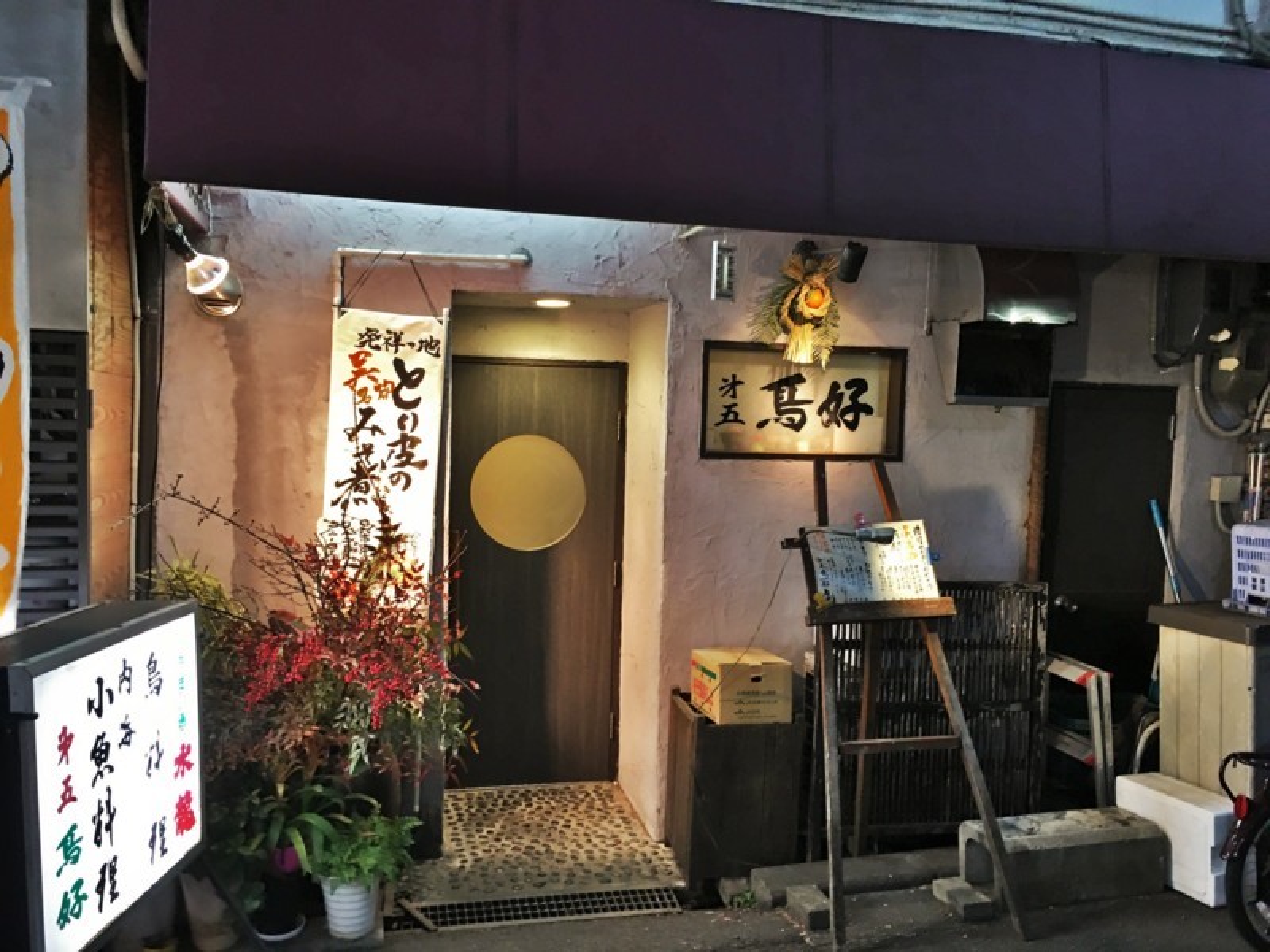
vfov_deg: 48.2
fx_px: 1064
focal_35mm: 29
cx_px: 635
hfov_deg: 61.7
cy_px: 476
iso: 80
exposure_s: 1/10
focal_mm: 4.15
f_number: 2.2
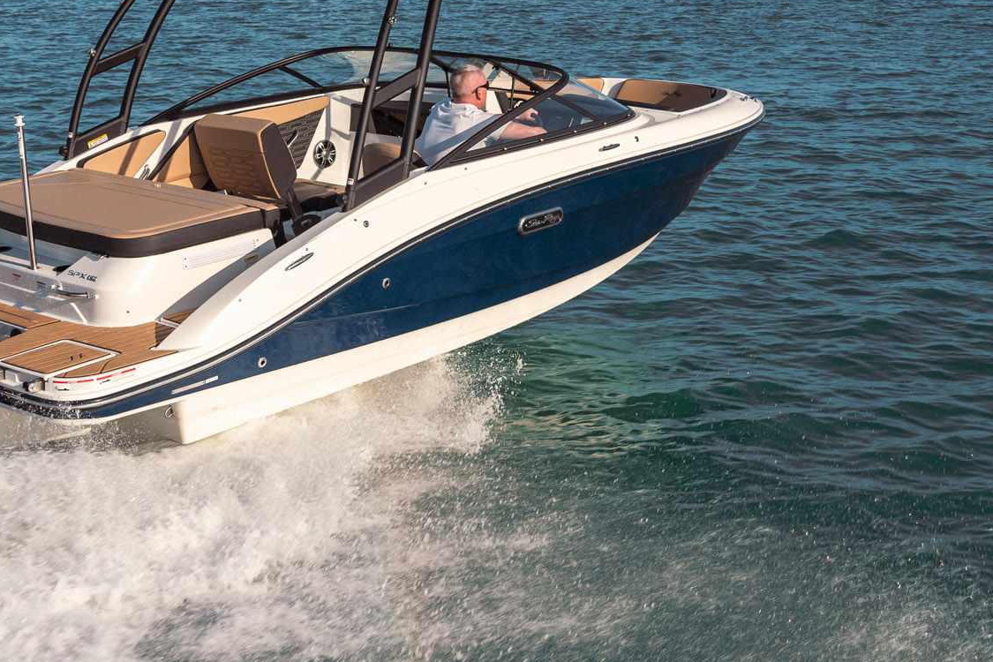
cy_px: 144
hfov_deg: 33.3
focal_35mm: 60
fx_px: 1655
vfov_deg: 22.4
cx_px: 395
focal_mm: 27
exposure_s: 1/400
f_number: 4
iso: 100
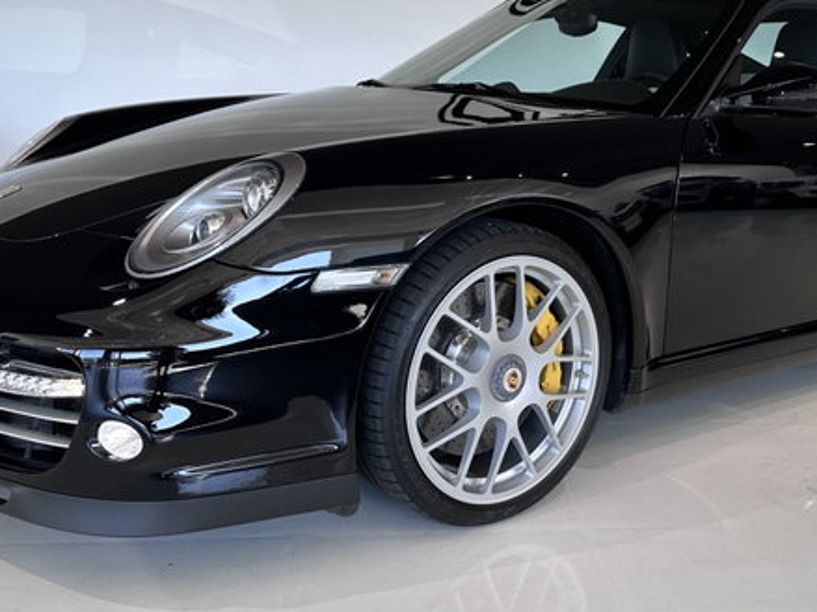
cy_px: 175
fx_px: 991
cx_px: 502
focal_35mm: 42
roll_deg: -2.2
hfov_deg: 44.5
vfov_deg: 33.8
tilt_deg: -7.3
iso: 64
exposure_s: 1/206
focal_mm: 6.86
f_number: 1.78
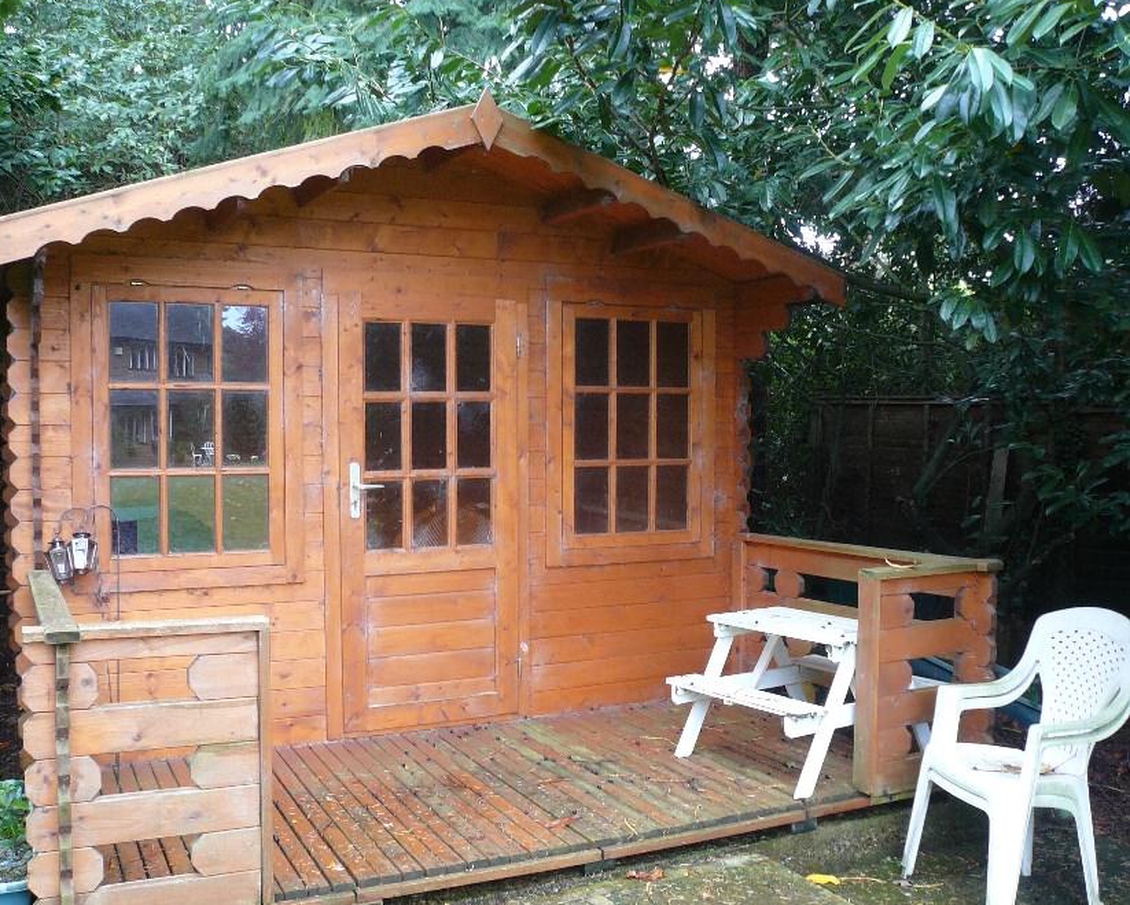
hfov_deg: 52.8
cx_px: 538
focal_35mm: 34
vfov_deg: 43.3
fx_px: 1137
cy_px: 509
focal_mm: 4.6
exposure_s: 1/40
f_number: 2.8
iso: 100
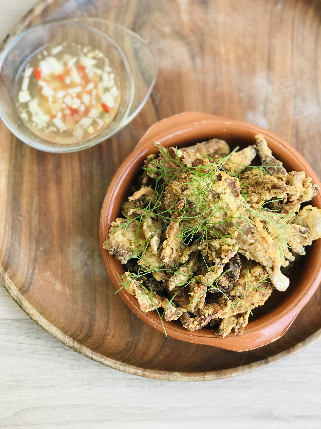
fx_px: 705
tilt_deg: -78.9
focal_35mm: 57
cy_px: 214
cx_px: 160
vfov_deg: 33.8
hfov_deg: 25.7
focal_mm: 6.6
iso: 50
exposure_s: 1/60
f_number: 2.8
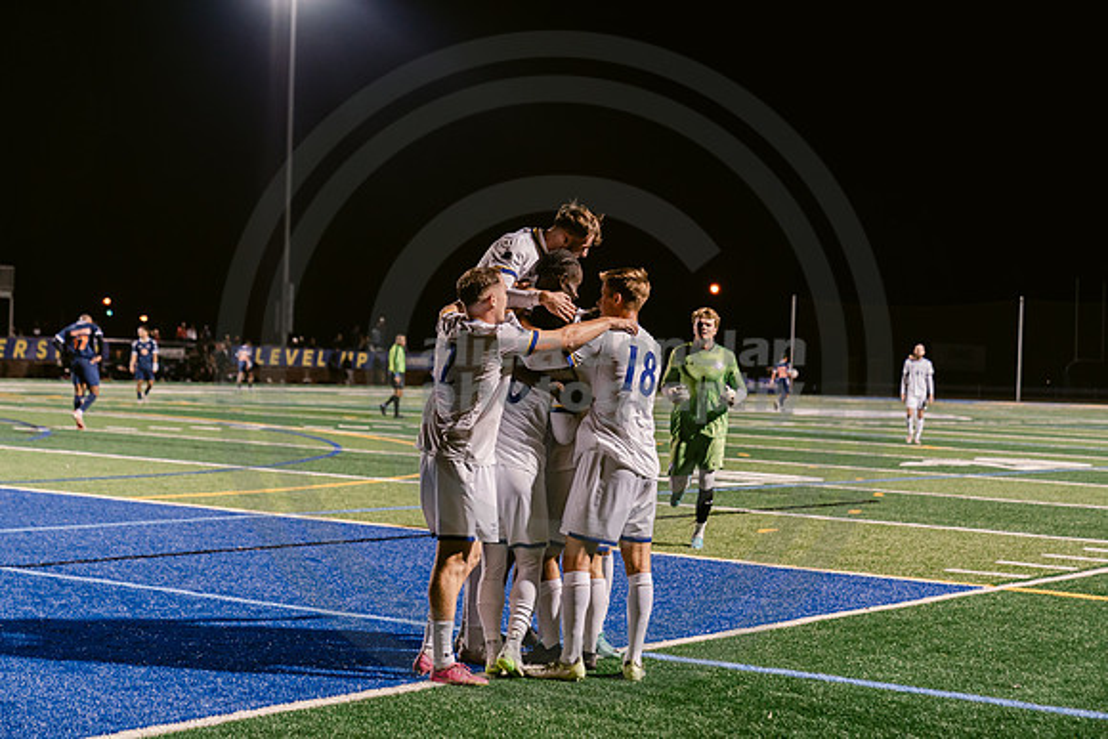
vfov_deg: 19.5
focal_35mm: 70
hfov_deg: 28.8
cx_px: 554
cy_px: 370
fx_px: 2155
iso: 2500
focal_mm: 70
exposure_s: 1/250
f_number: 3.2
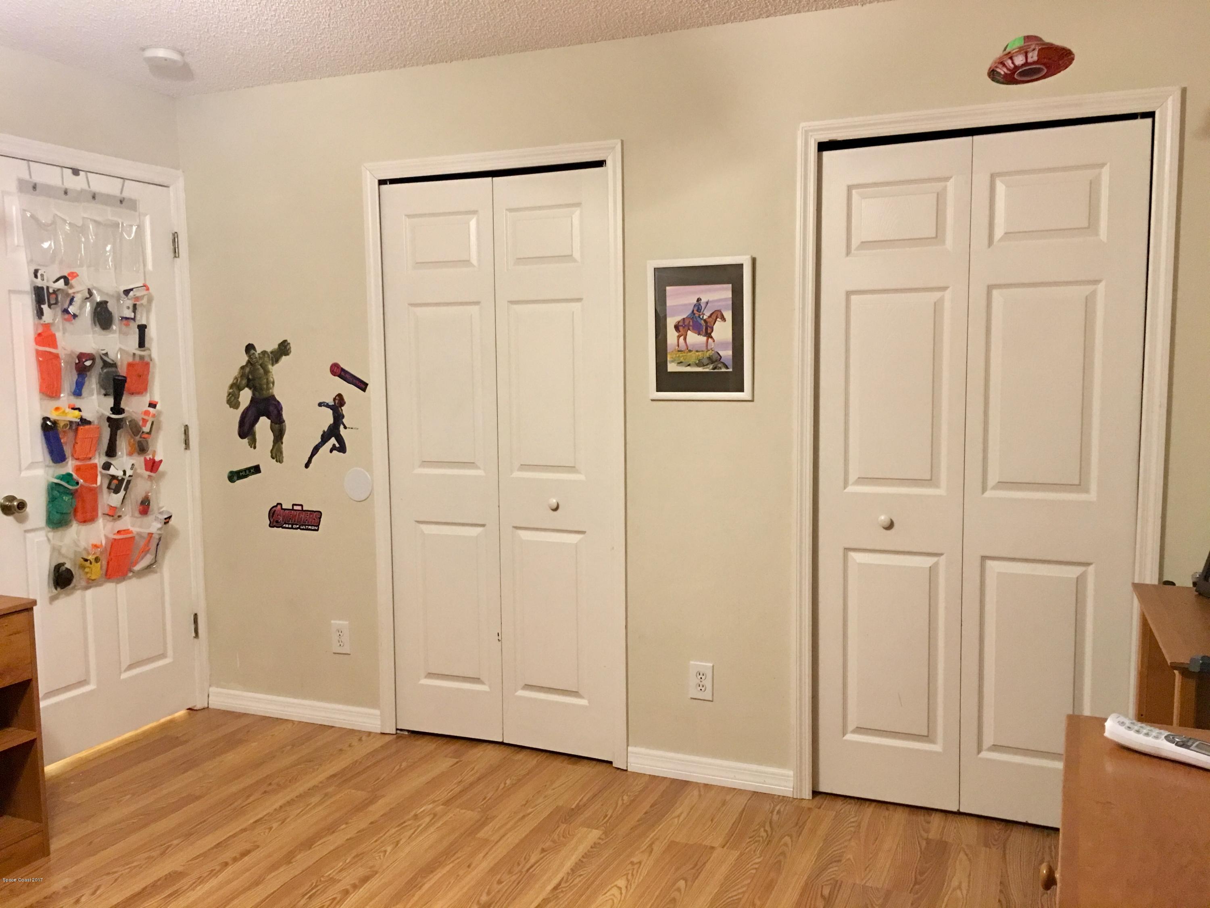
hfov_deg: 61.7
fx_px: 1014
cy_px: 454
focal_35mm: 29
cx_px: 605
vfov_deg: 48.2
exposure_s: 1/8
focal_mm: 4.15
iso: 100
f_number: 2.2
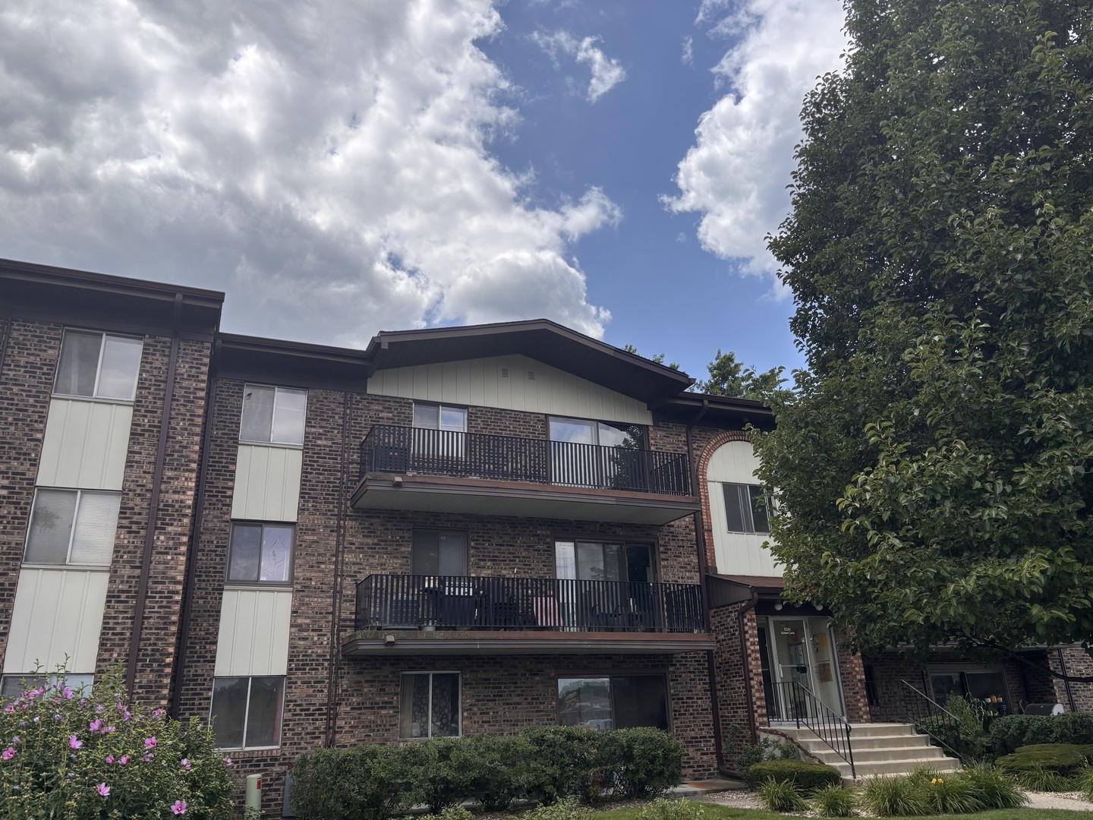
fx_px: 821
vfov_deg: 53.1
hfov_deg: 67.3
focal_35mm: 26
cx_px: 546
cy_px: 410
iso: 50
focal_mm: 5.96
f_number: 1.6
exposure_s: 1/3937
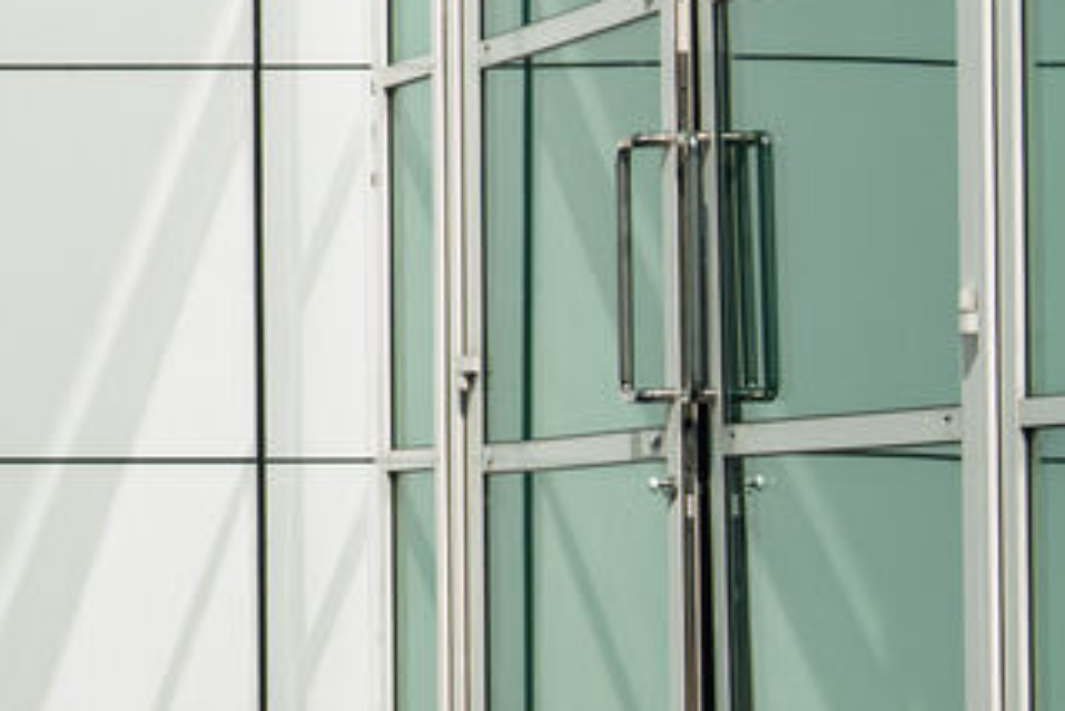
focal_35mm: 192
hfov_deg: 9.6
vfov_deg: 7.2
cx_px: -1416
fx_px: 5682
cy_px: 407
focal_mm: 34
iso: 50
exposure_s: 1/800
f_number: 6.3
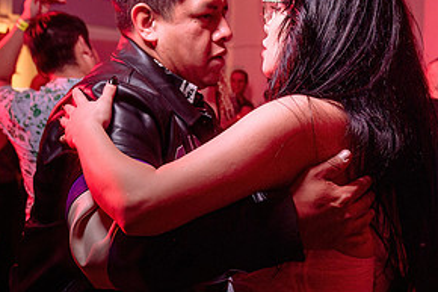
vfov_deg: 23.7
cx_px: 304
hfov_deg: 34.6
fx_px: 693
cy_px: 155
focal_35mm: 57
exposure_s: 1/30
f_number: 3.5
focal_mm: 24
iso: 800
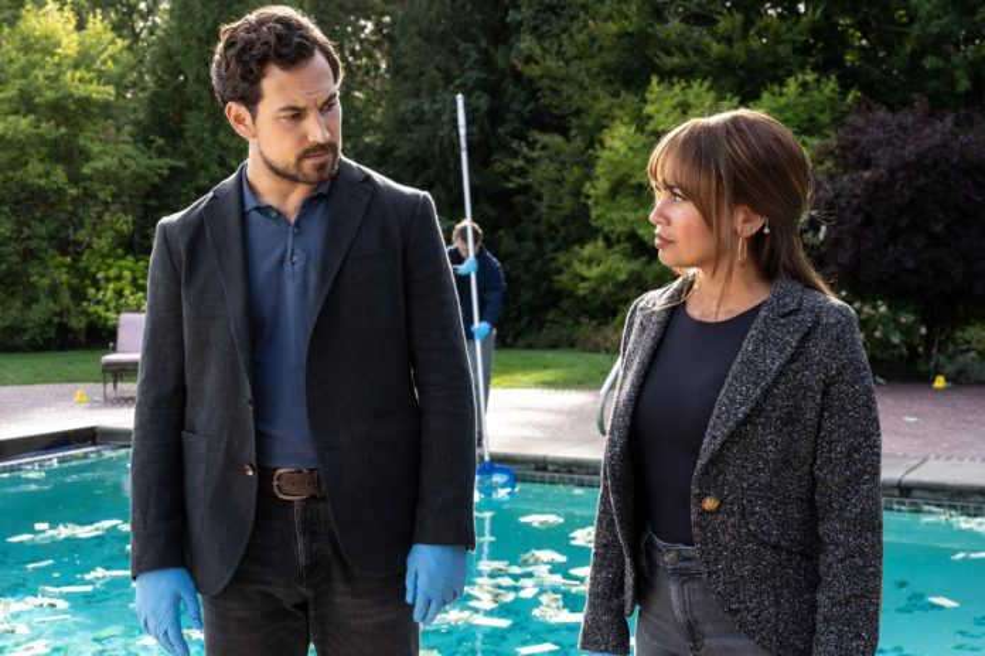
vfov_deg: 28.6
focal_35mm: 47
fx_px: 1286
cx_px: 492
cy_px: 328
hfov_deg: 41.9
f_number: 8
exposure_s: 1/100
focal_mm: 47
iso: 200
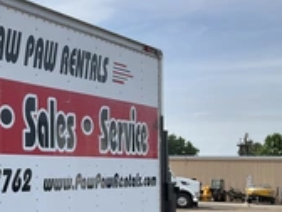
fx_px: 562
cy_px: 158
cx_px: -47
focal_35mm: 69
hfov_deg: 25.6
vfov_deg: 21.1
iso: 25
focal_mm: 3
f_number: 1.8
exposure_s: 1/1730
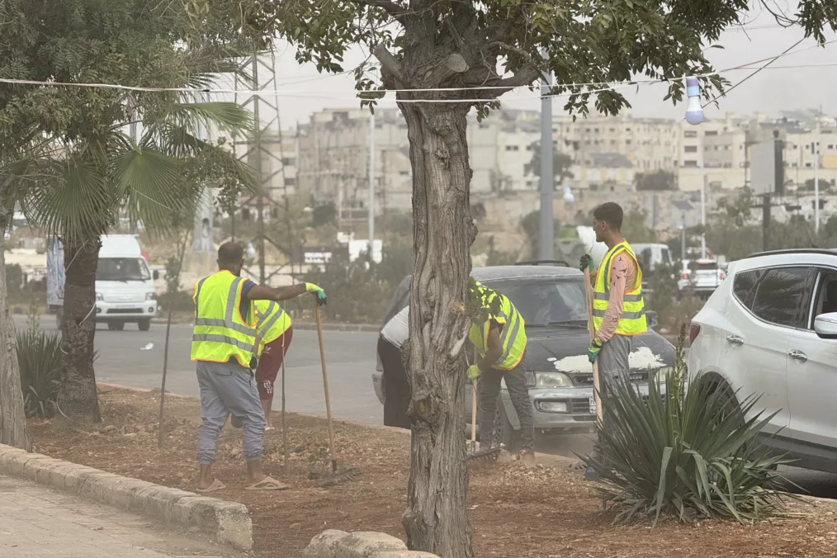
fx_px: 2929
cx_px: 421
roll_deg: +0.7
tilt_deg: -2.3
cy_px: 305
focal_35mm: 126
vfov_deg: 10.9
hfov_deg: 16.3
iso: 50
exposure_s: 1/1018
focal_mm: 15.66
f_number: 2.8
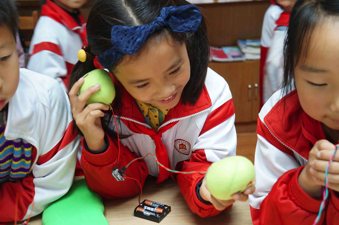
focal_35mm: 52
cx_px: 170
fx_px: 494
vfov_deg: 25.7
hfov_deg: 37.9
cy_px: 112
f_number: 4.5
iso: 320
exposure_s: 1/60
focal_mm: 35
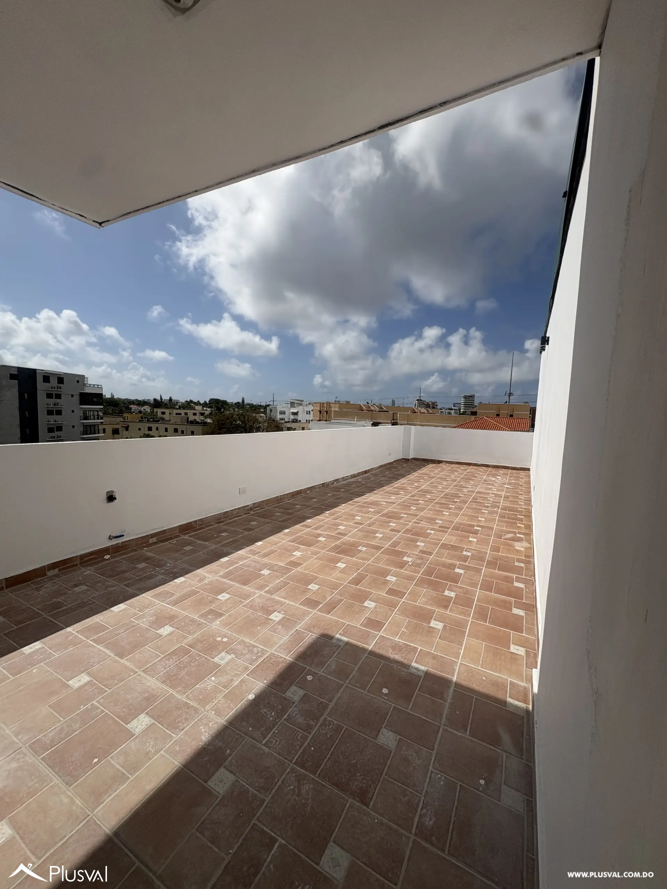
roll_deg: -2.5
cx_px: 334
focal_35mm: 14
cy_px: 444
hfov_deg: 85.7
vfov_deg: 102.1
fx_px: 360
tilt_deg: -4.4
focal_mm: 2.22
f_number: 2.2
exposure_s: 1/6667
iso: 50
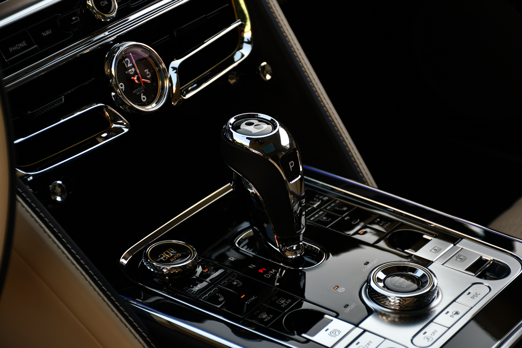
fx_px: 1522
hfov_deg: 19.5
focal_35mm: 105
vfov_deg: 13.0
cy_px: 174
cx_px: 261
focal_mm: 70
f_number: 5
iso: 200
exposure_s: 1/100
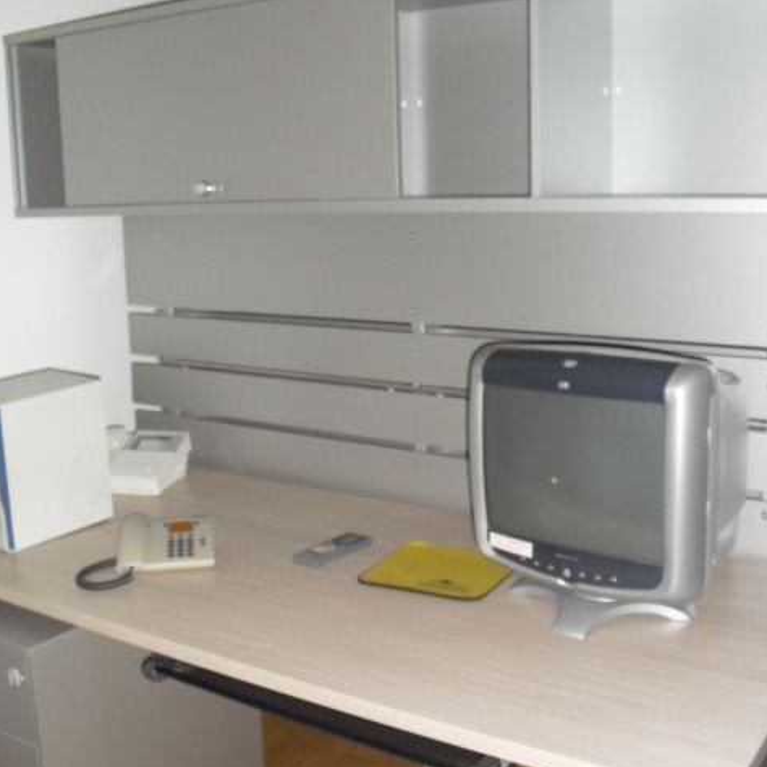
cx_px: 384
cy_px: 411
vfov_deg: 39.1
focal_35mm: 43
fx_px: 1078
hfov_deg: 39.2
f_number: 3.1
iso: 400
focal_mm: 6.3
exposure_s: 1/60
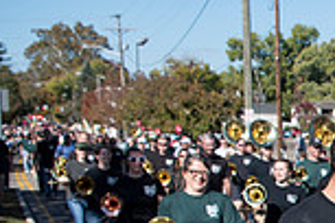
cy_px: 277
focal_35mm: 91
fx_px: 847
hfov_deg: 18.3
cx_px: 580
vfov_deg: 14.5
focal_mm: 24
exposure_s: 1/1600
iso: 250
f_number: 4.5
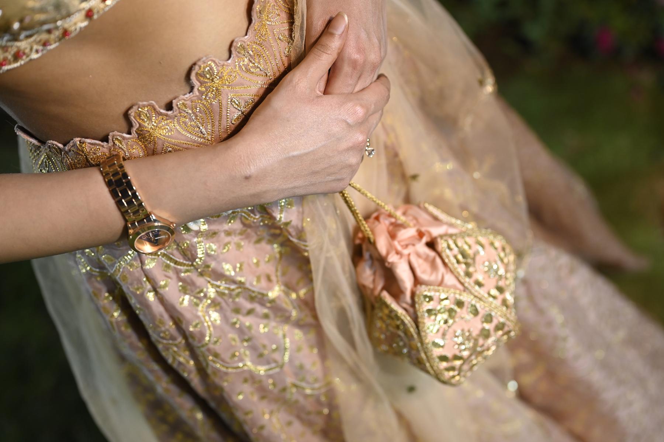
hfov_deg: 39.6
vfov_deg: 27.0
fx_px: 922
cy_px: 221
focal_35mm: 50
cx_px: 332
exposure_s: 1/200
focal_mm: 50
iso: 1250
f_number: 2.5
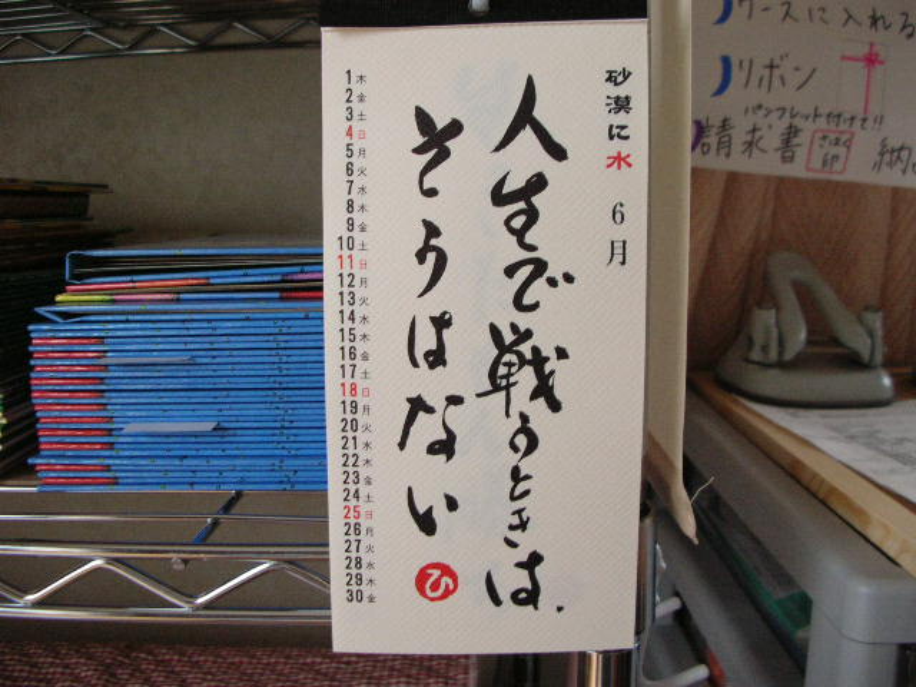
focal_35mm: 35
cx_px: 458
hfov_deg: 52.6
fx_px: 926
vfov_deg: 40.7
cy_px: 344
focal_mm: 5.8
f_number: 2.8
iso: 154
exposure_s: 1/6.2
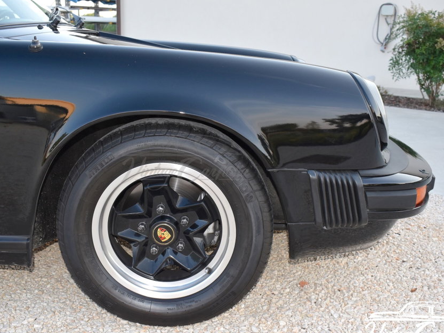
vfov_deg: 36.8
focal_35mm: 39
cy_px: 177
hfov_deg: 47.9
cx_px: 222
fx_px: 500
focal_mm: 22
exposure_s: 1/200
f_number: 5
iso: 320
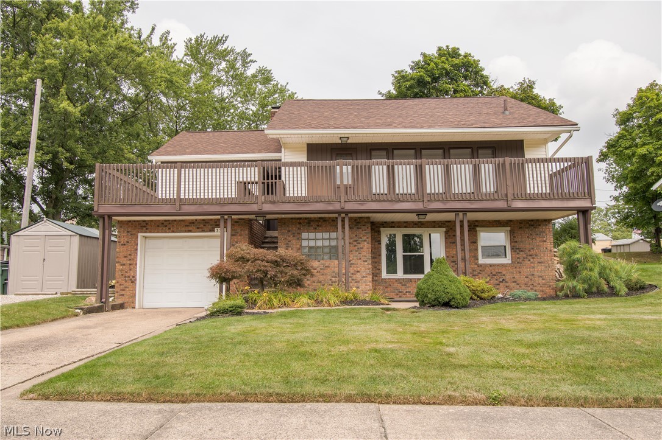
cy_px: 220
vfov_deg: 51.2
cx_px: 331
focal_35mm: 25
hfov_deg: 71.5
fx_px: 459
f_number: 8
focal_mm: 17
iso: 100
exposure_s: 1/20
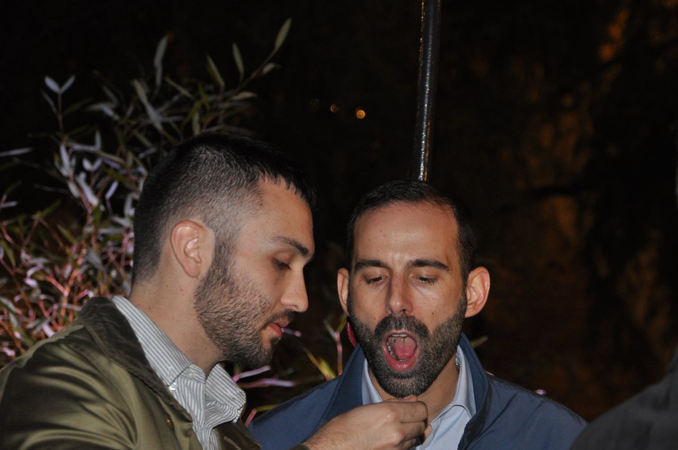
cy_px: 225
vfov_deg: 10.1
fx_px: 2539
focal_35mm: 135
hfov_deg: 15.2
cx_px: 339
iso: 800
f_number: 5.3
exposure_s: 1/60
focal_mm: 90
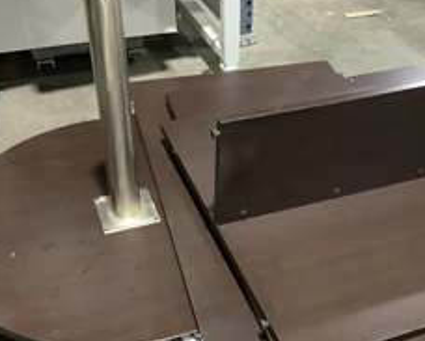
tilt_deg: -41.3
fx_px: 668
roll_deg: -2.1
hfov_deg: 35.1
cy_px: 207
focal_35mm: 53
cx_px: 268
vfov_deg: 28.6
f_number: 2.4
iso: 400
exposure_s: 1/30
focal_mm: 3.3
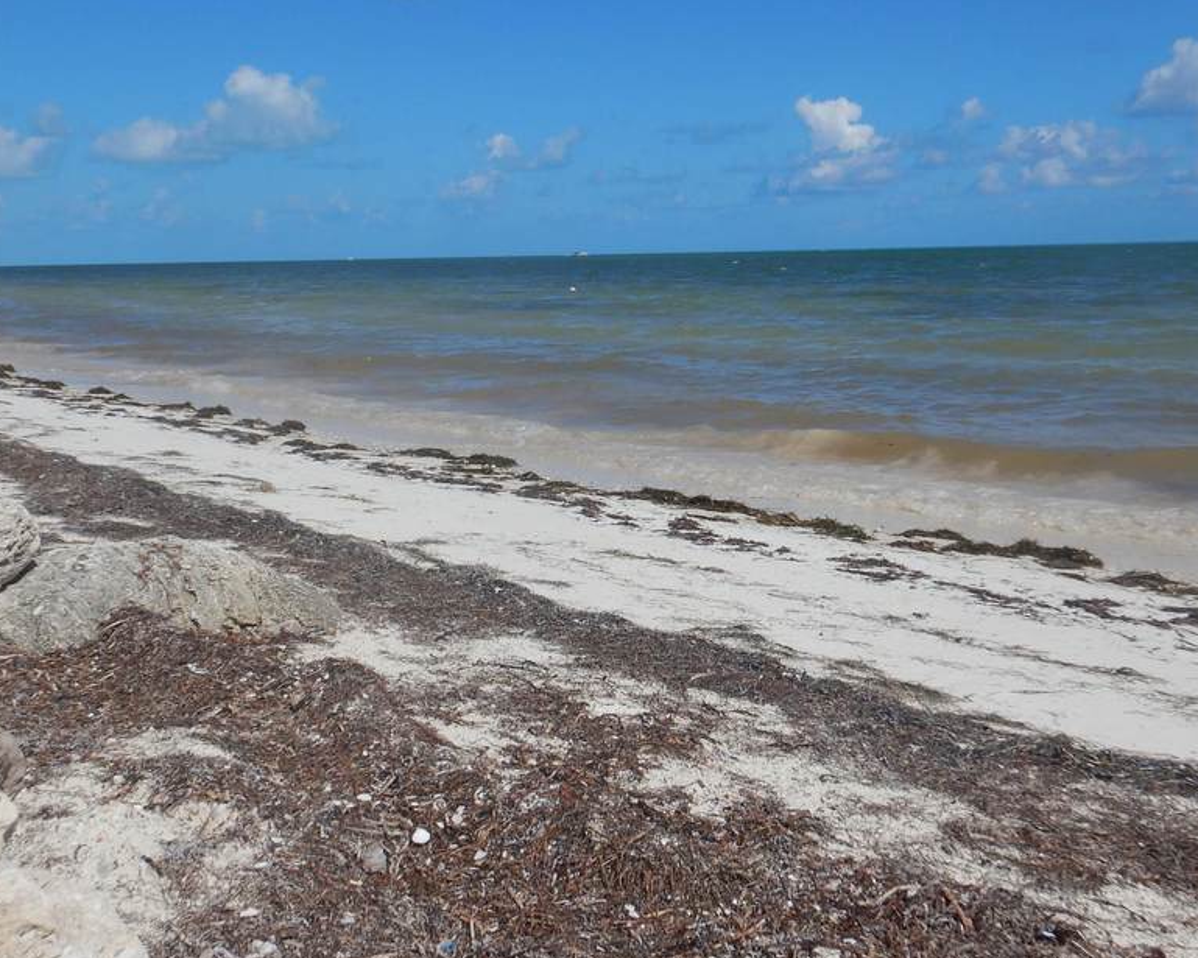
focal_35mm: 39
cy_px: 494
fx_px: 1383
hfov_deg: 46.8
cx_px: 587
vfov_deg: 38.2
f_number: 8.2
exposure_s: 1/640
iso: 125
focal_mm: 4.3
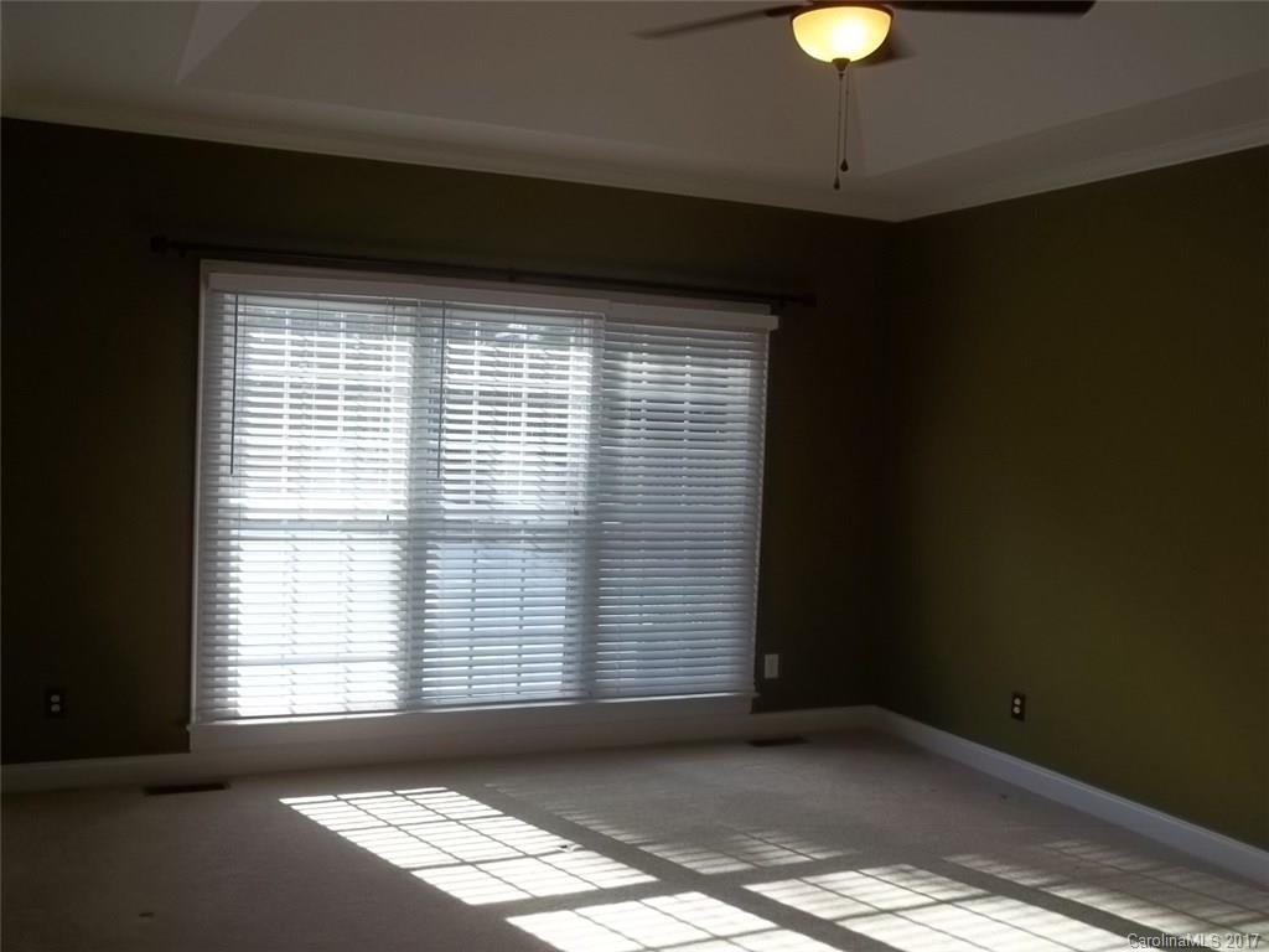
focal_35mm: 33
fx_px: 1210
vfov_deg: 42.9
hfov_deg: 55.4
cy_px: 476
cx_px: 634
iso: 64
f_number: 3.3
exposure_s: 1/125
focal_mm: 5.9
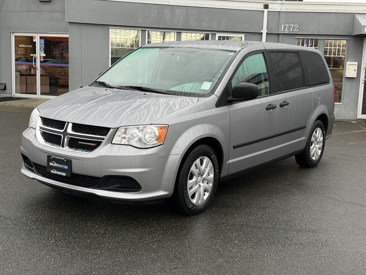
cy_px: 138
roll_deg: -0.3
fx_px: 508
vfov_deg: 30.3
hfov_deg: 39.7
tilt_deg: -6.1
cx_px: 183
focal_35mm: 48
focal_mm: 6.76
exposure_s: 1/229
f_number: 1.78
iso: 64
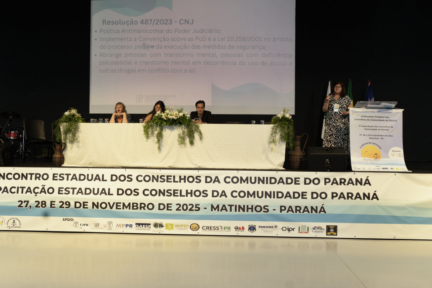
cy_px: 144
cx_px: 216
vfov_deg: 37.9
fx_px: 420
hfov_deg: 54.4
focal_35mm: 35
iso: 3200
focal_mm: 35
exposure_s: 1/100
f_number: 4
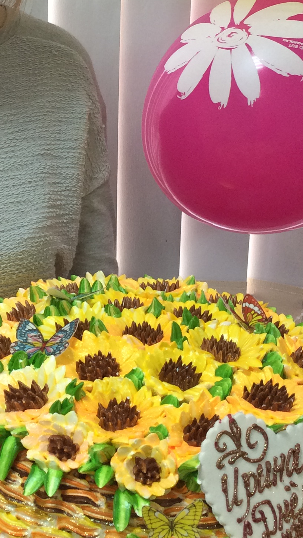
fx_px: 1014
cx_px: 9
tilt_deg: -20.5
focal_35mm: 71
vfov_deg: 29.2
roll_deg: +2.6
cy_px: 126
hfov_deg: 16.7
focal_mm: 4.15
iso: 125
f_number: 2.2
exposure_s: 1/33
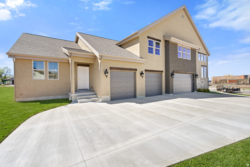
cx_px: 125
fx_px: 111
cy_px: 84
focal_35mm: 16
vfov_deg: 73.8
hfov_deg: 96.7
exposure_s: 1/60
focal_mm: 16
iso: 400
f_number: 9
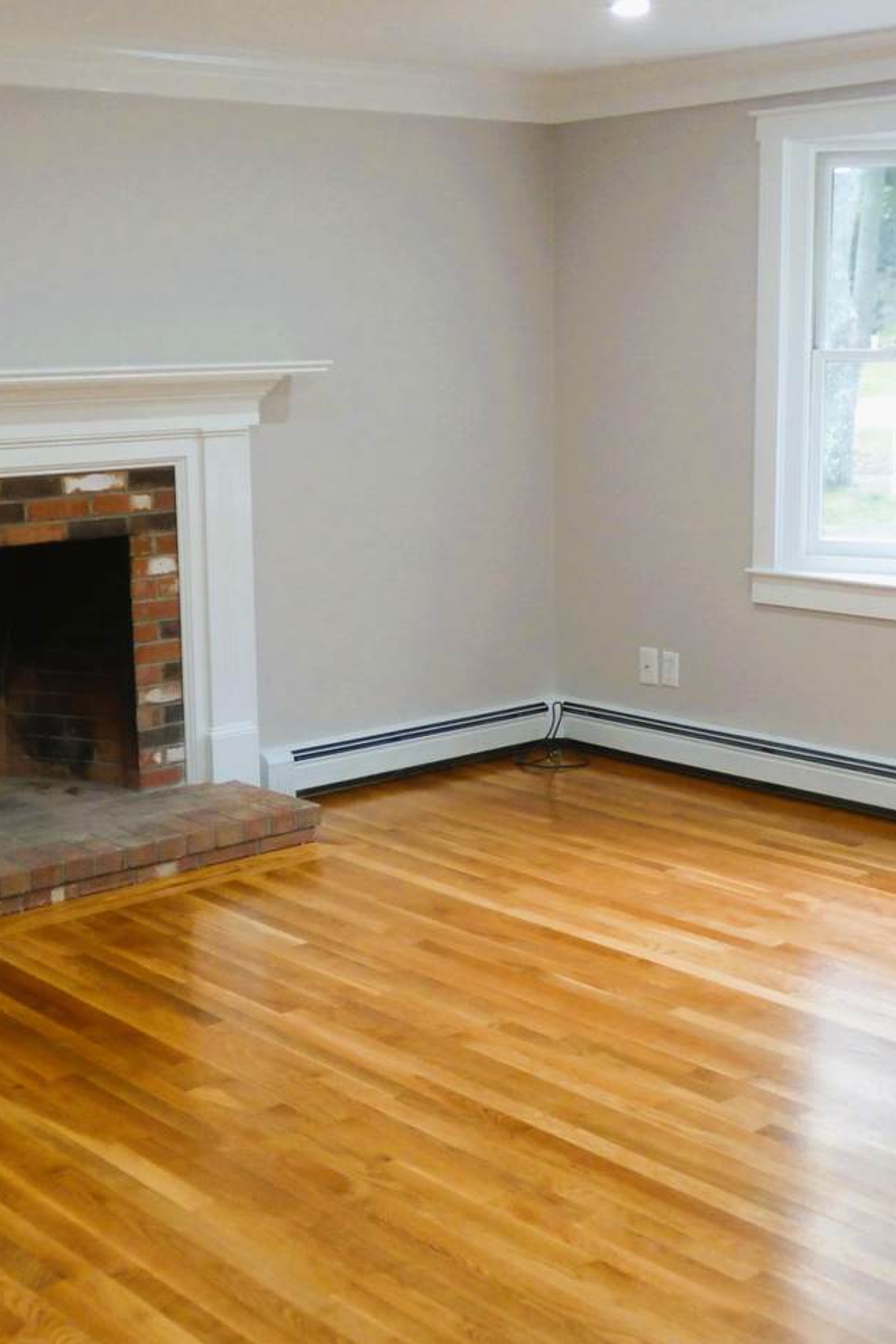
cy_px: 674
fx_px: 1717
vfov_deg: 42.7
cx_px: 398
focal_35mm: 46
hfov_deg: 29.2
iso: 250
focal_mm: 5.78
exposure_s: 1/60
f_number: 3.4
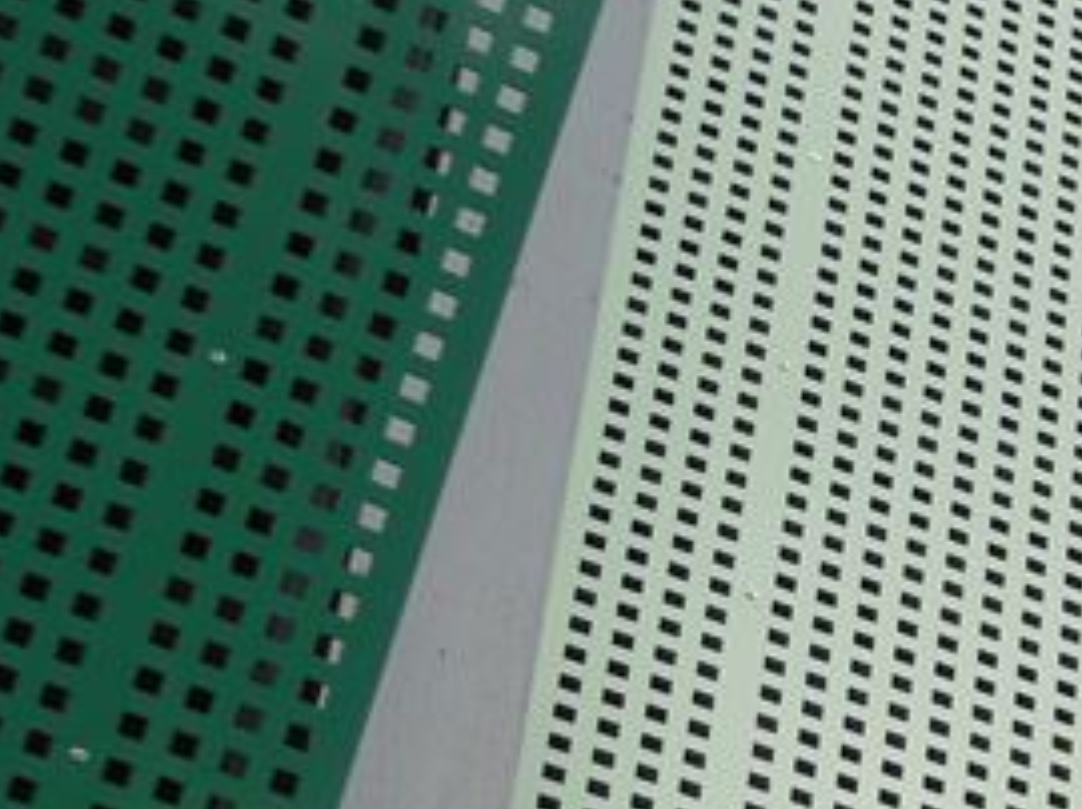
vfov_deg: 8.2
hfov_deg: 10.4
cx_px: 1966
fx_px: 5559
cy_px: 969
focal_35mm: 178
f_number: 4.4
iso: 125
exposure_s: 1/500
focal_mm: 8
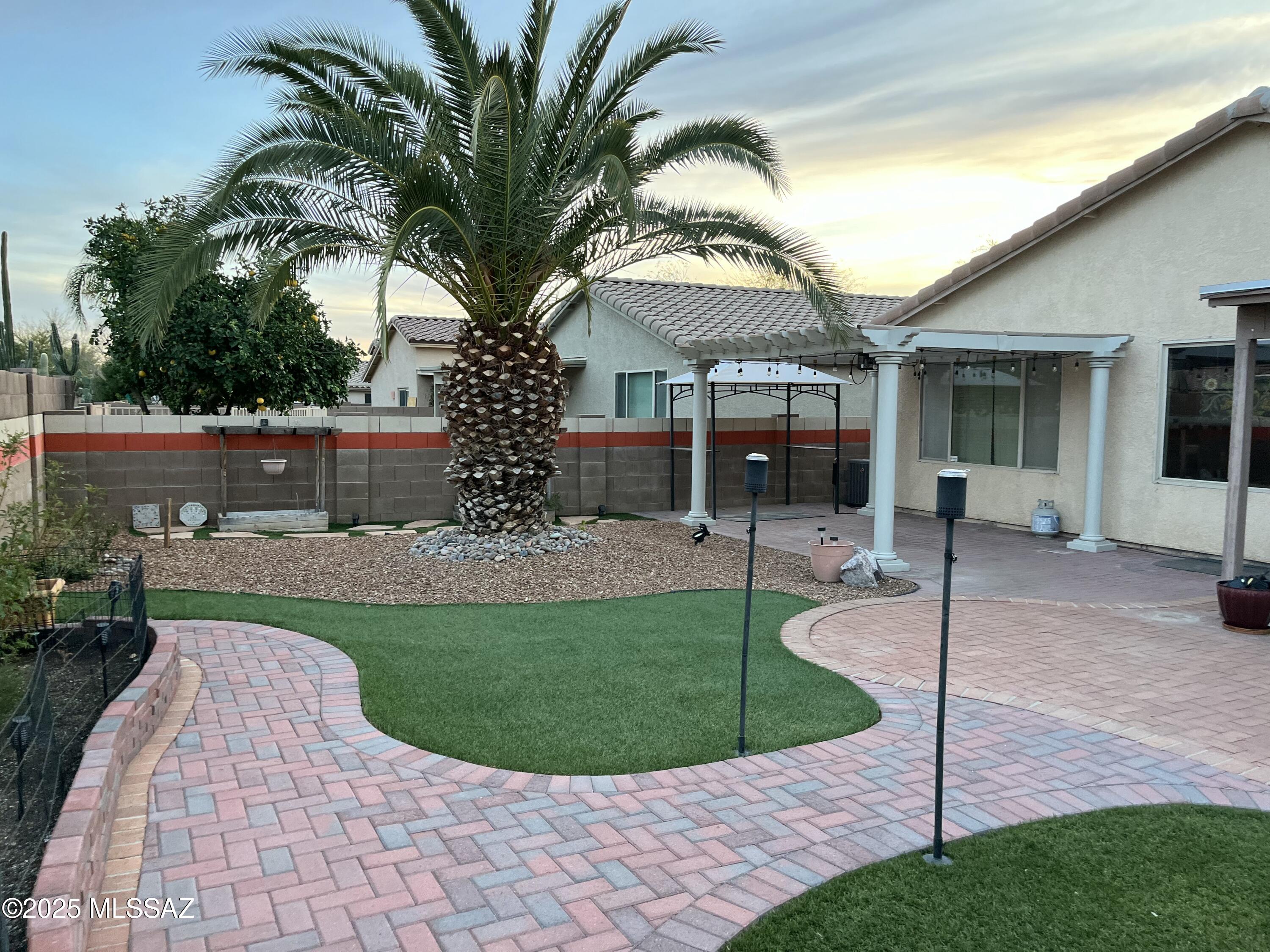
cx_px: 635
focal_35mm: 26
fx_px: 954
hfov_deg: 67.3
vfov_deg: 53.1
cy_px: 476
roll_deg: -0.5
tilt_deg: -4.9
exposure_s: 1/107
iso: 125
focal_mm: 5.1
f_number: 1.6
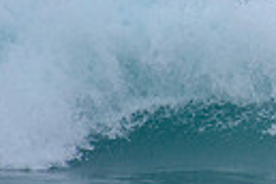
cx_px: 597
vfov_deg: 0.6
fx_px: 17187
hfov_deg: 0.9
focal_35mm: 2242
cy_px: -40
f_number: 5.6
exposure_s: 1/2000
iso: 450
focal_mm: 500
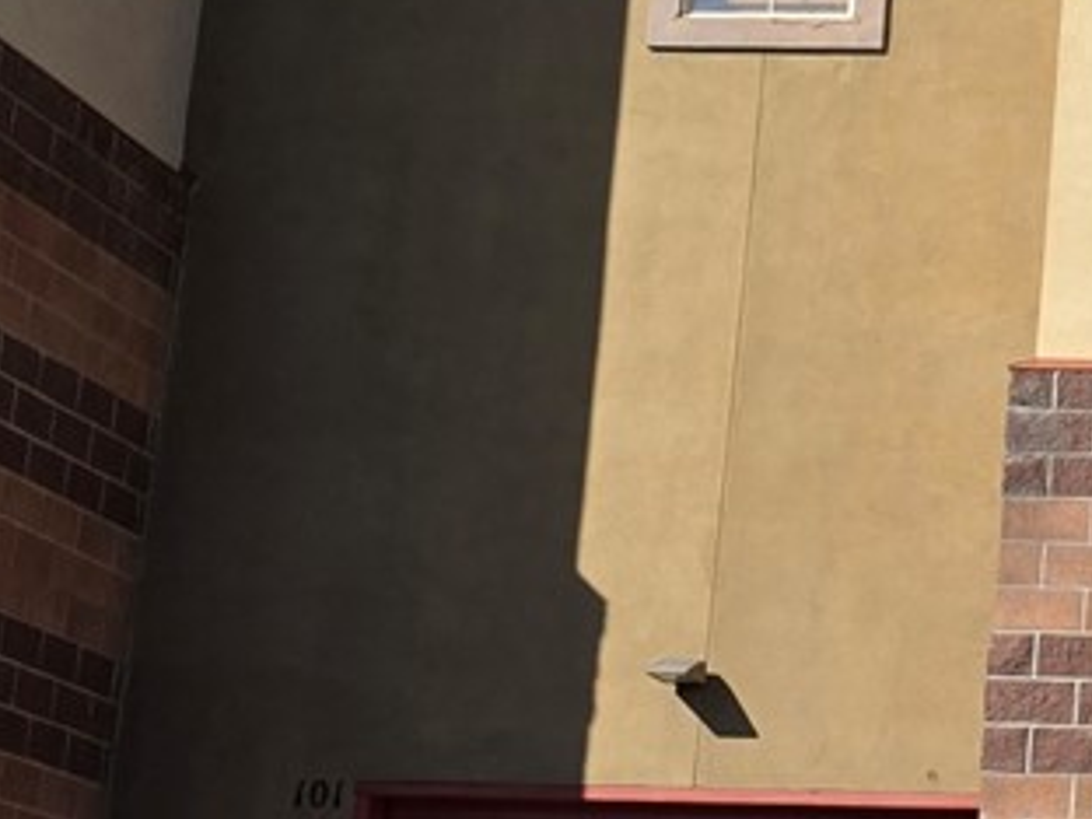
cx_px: 1309
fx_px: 3722
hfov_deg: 16.0
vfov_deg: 12.5
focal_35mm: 118
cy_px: 315
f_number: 1.7
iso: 80
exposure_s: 1/7944
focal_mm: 6.3
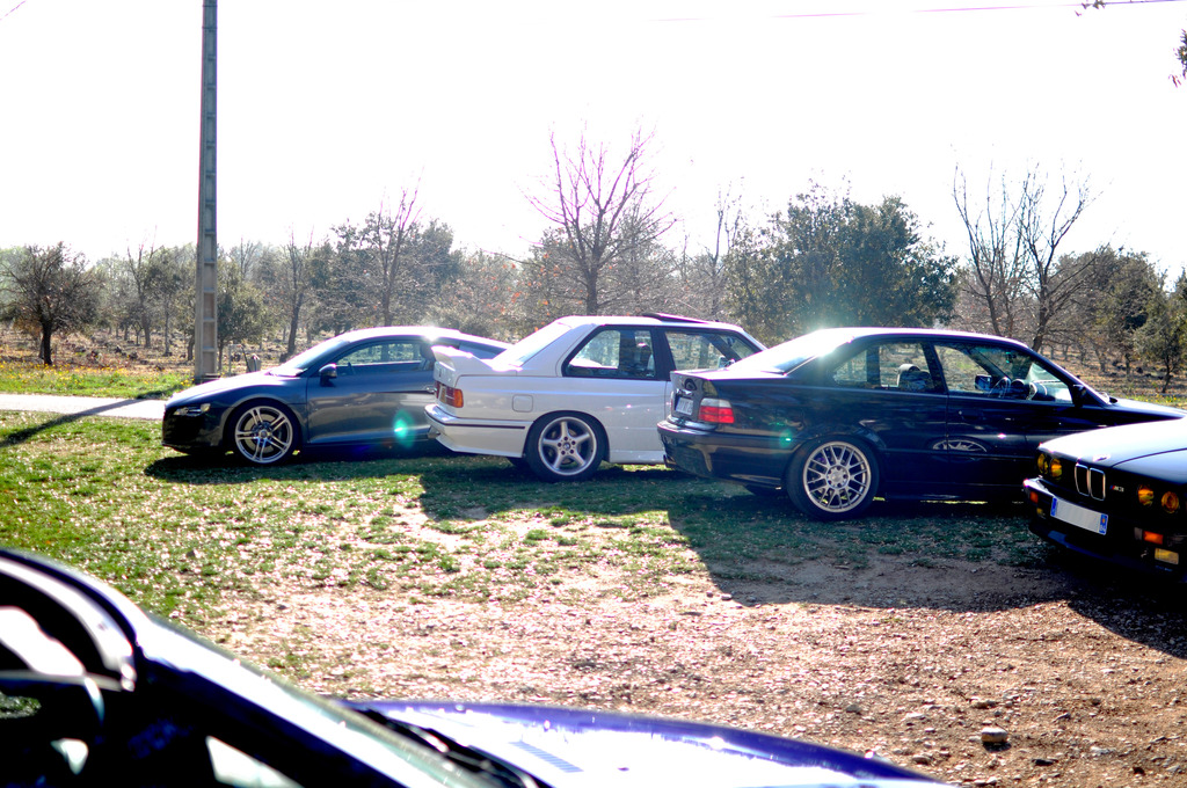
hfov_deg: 37.9
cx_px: 594
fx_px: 1729
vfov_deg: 25.7
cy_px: 394
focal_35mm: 52
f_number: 1.8
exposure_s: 1/500
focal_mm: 35
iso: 100
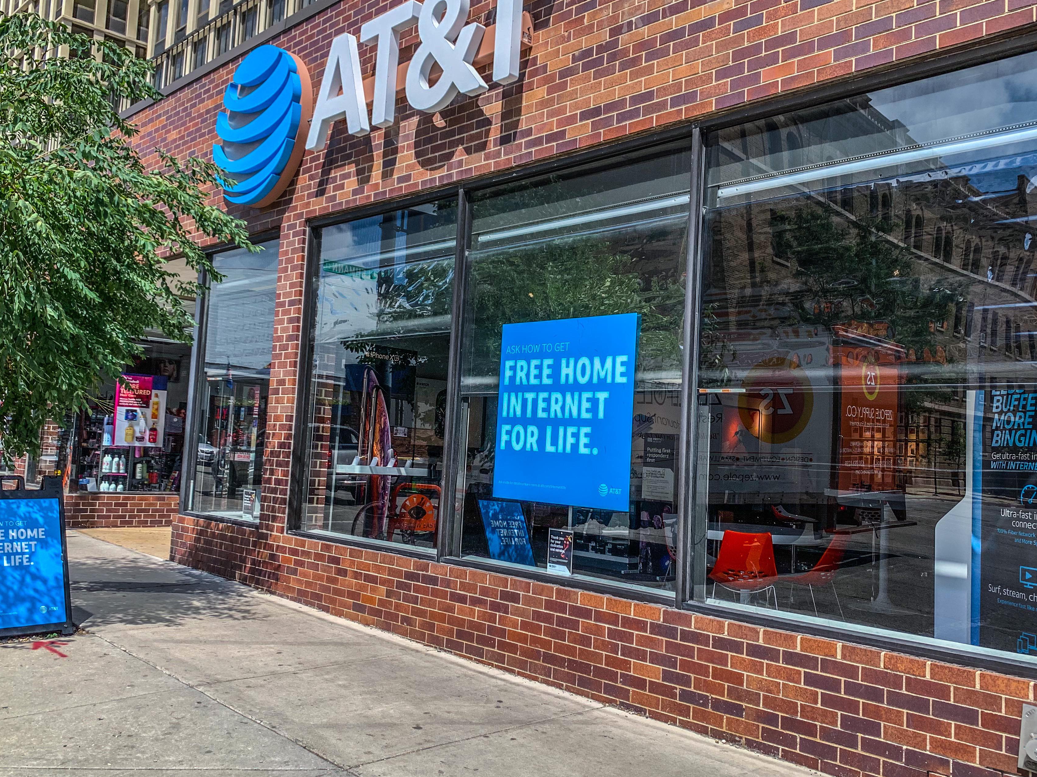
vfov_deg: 45.4
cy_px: 385
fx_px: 929
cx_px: 523
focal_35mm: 31
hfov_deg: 58.4
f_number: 1.8
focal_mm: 4.25
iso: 25
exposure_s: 1/1845
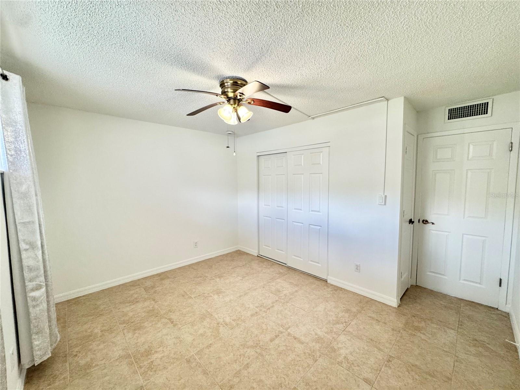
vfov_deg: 85.7
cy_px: 195
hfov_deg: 102.1
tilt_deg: -4.2
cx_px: 260
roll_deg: +0.8
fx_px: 210
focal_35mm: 14
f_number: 2.2
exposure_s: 1/120
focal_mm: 2.22
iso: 250
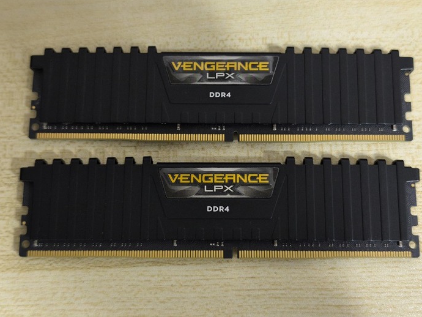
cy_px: 152
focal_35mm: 48
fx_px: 585
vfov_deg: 30.3
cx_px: 216
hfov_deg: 39.6
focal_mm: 6.57
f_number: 1.6
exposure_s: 1/60
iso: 500
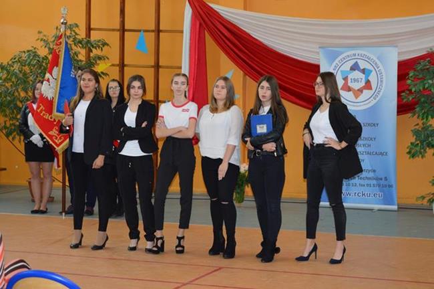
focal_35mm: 82
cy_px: 144
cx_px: 217
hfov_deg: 24.6
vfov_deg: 16.5
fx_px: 994
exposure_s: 1/60
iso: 1100
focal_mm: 55
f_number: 5.6
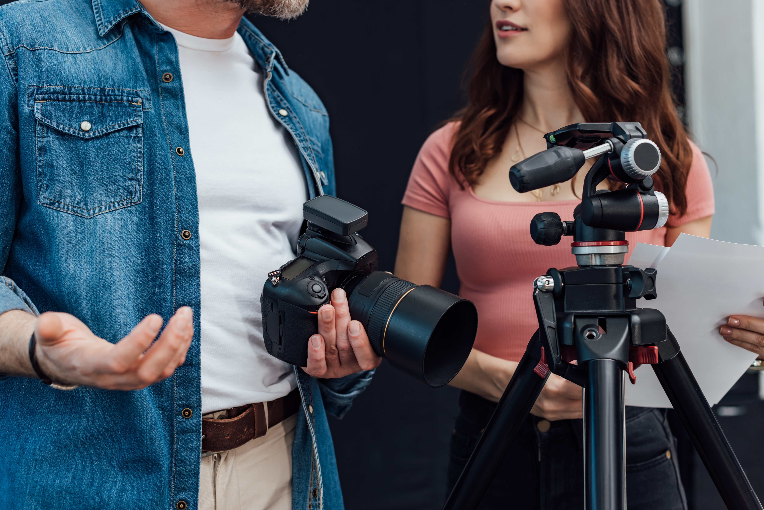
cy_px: 255
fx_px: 1061
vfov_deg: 27.0
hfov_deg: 39.6
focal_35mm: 50
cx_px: 382
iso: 100
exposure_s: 1/200
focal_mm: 50
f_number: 4
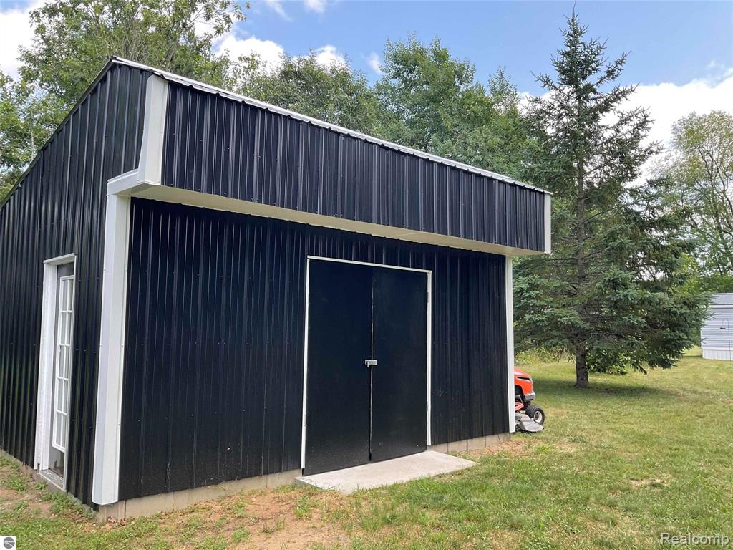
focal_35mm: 29
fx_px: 614
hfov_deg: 61.7
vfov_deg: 48.2
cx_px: 366
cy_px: 275
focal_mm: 3
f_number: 1.8
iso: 16
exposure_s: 1/221
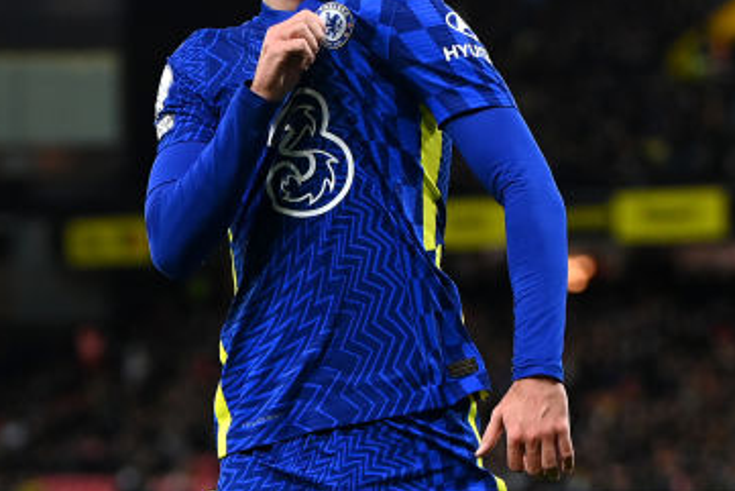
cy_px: 478
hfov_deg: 7.1
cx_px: 250
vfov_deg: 4.8
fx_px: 5902
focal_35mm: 289
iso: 2000
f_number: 2.8
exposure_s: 1/1600
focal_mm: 102
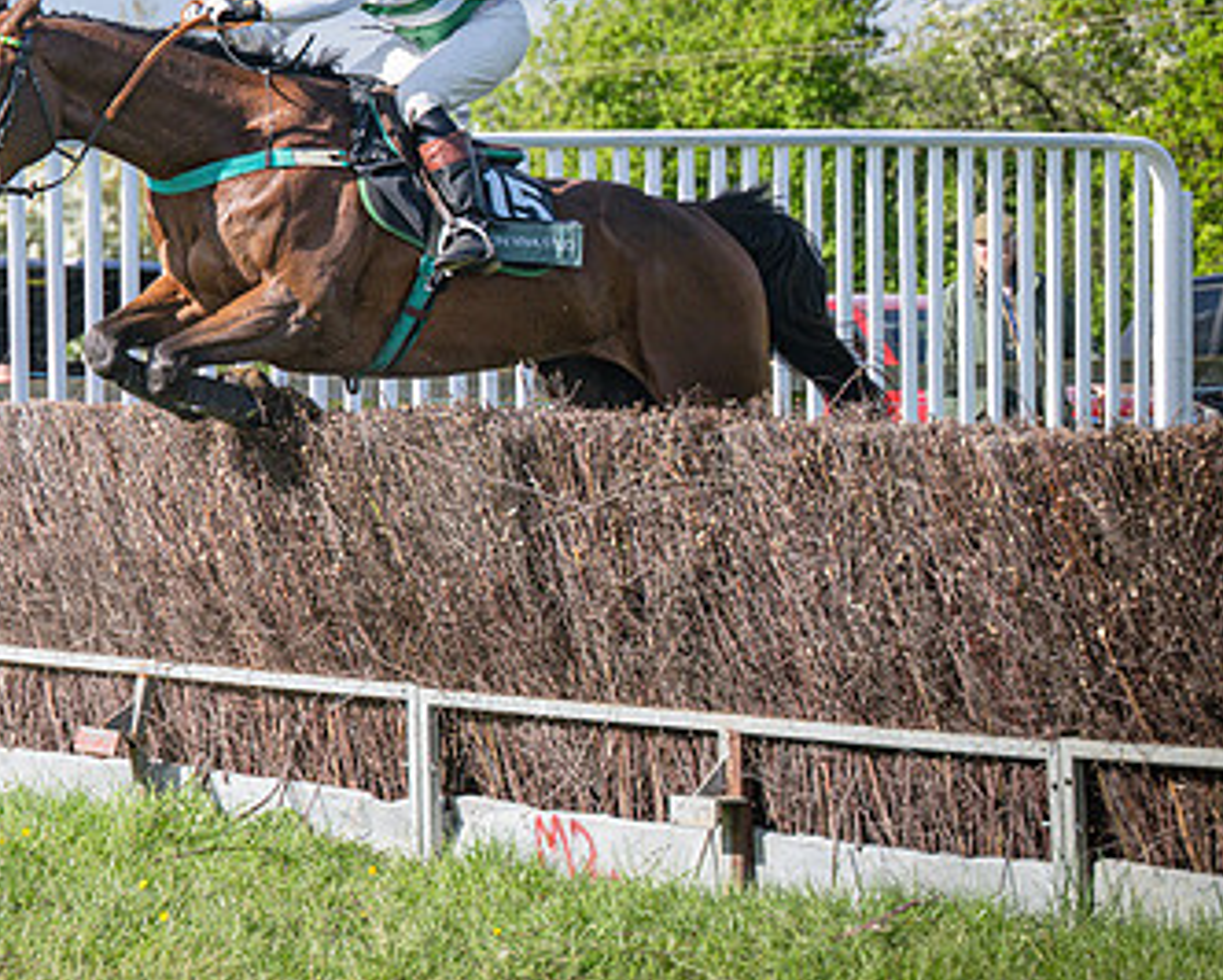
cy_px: 221
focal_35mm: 187
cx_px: 238
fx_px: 6773
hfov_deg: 10.3
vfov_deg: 8.3
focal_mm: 98
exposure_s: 1/3200
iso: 400
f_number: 4
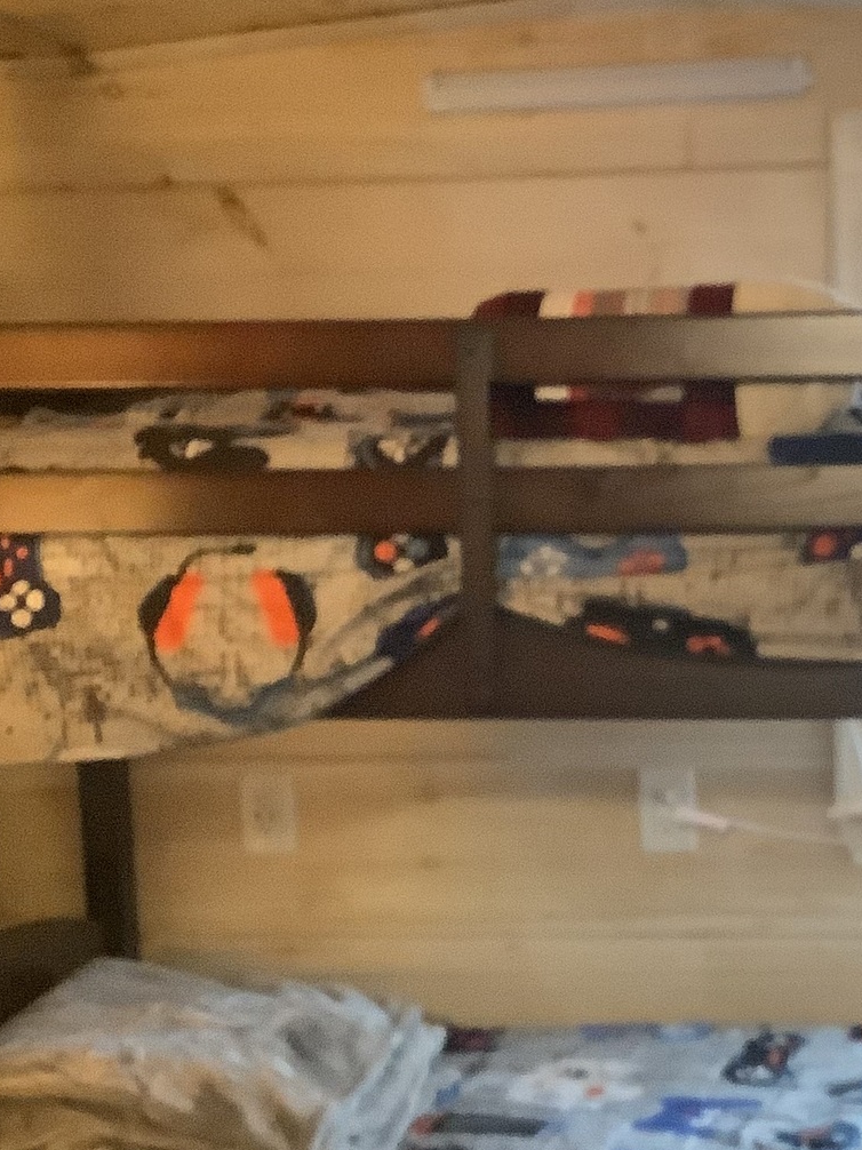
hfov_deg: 20.5
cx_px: 684
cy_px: 873
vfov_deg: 27.0
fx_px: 2358
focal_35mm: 71
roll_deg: +1.6
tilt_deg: -11.0
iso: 640
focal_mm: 3.3
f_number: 2.4
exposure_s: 1/30
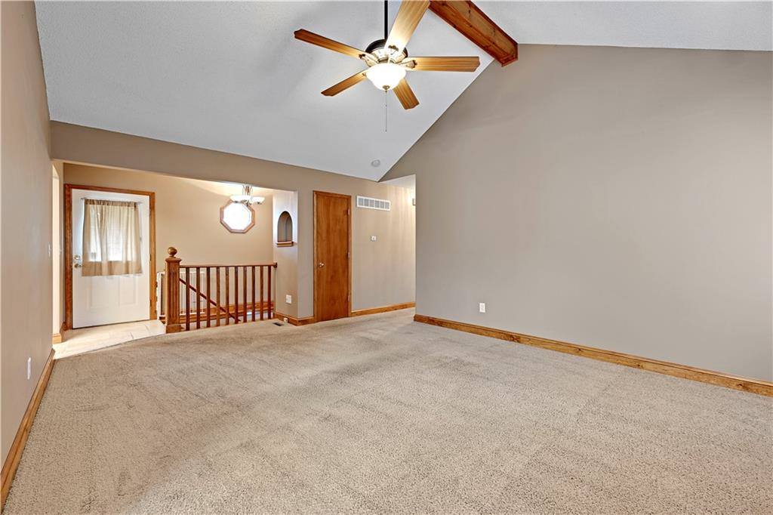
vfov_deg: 77.3
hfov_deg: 100.4
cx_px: 386
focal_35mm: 15
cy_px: 258
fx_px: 322
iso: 100
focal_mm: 15
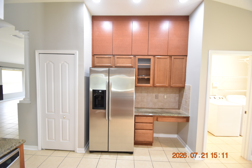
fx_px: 105
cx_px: 126
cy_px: 84
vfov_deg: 77.3
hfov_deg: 100.4
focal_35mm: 15
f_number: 3.5
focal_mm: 10
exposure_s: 1/20
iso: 800
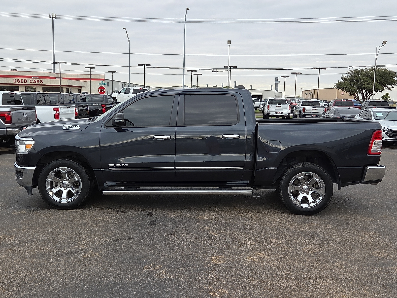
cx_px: 198
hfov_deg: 47.9
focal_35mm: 39
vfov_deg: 36.8
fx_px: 447
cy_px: 149
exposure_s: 1/1250
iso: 76
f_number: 1.8
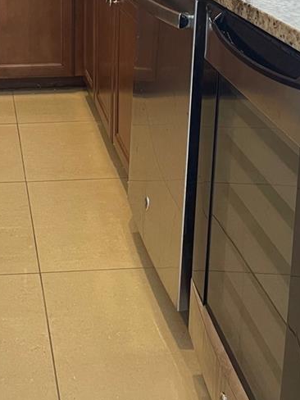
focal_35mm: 64
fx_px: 740
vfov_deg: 27.7
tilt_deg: -9.2
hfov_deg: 22.4
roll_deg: +0.4
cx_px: 30
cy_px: -35
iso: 250
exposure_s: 1/60
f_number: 1.6
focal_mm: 5.1
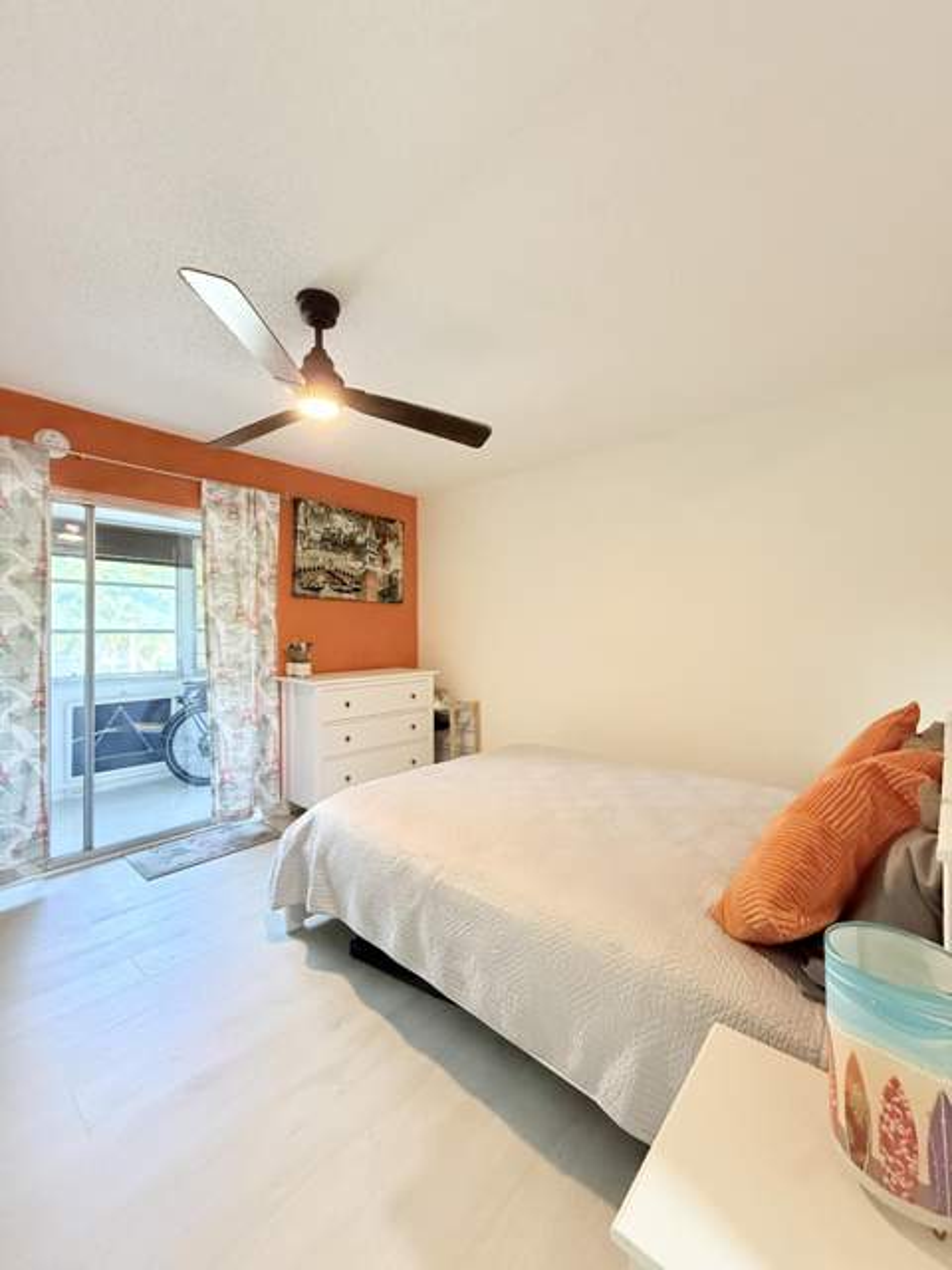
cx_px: 476
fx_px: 513
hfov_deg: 85.7
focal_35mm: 14
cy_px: 635
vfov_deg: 102.1
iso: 800
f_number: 2.2
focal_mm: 2.22
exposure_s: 1/60
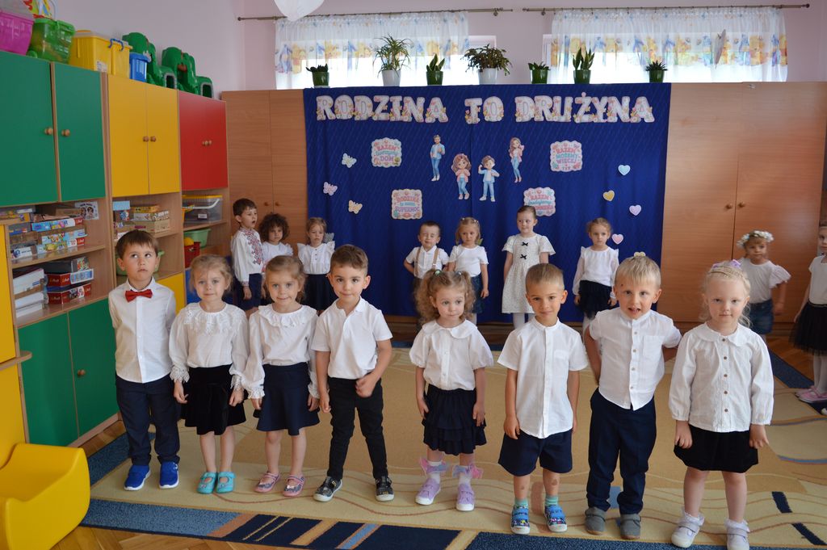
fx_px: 620
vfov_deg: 47.9
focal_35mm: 27
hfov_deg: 67.4
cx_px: 414
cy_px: 275
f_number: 5
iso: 400
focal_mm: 18
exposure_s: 1/30
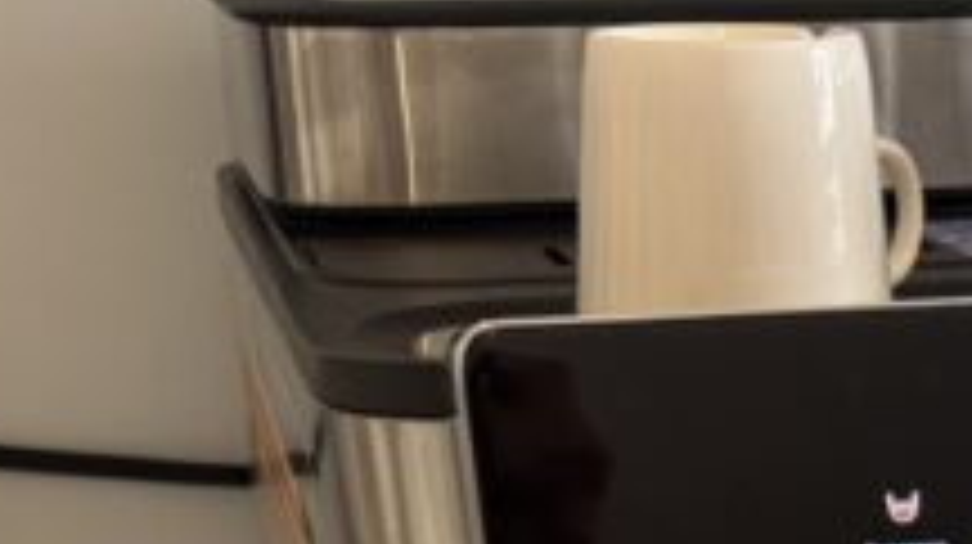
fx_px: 2395
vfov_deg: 11.5
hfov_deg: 22.0
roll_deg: -0.2
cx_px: 1012
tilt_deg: -26.6
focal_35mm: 93
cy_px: 1128
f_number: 1.78
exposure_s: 1/50
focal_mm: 6.76
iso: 200
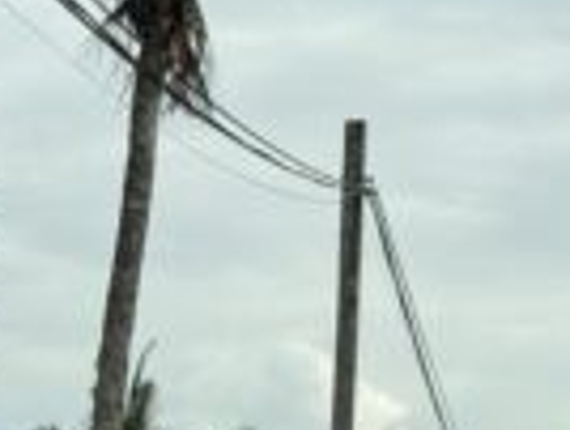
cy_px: 617
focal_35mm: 143
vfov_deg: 10.1
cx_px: 719
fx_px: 2359
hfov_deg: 13.3
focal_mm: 6.76
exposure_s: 1/3226
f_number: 1.78
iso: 64
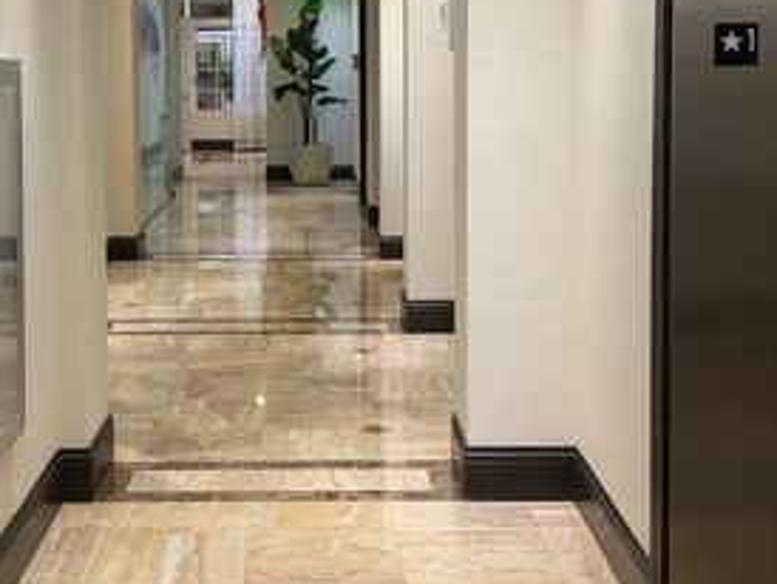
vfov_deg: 25.8
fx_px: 1258
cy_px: 142
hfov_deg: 34.1
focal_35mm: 56
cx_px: 289
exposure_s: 1/120
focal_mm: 6.76
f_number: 1.78
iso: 200
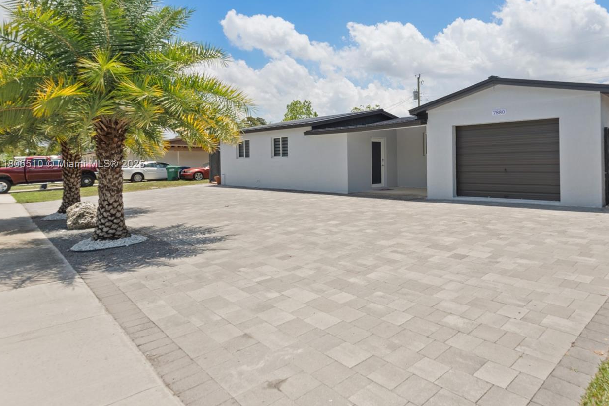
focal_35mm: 22
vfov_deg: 56.1
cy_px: 165
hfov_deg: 76.4
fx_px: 378
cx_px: 381
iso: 250
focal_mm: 11.5
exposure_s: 1/40
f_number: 9
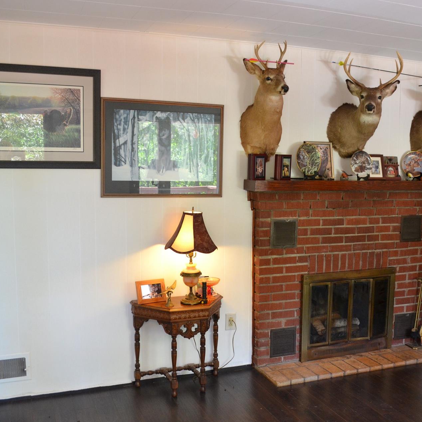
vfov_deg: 44.9
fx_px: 510
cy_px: 216
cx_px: 245
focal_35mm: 37
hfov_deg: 44.8
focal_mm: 18
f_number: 3.5
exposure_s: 1/60
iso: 900
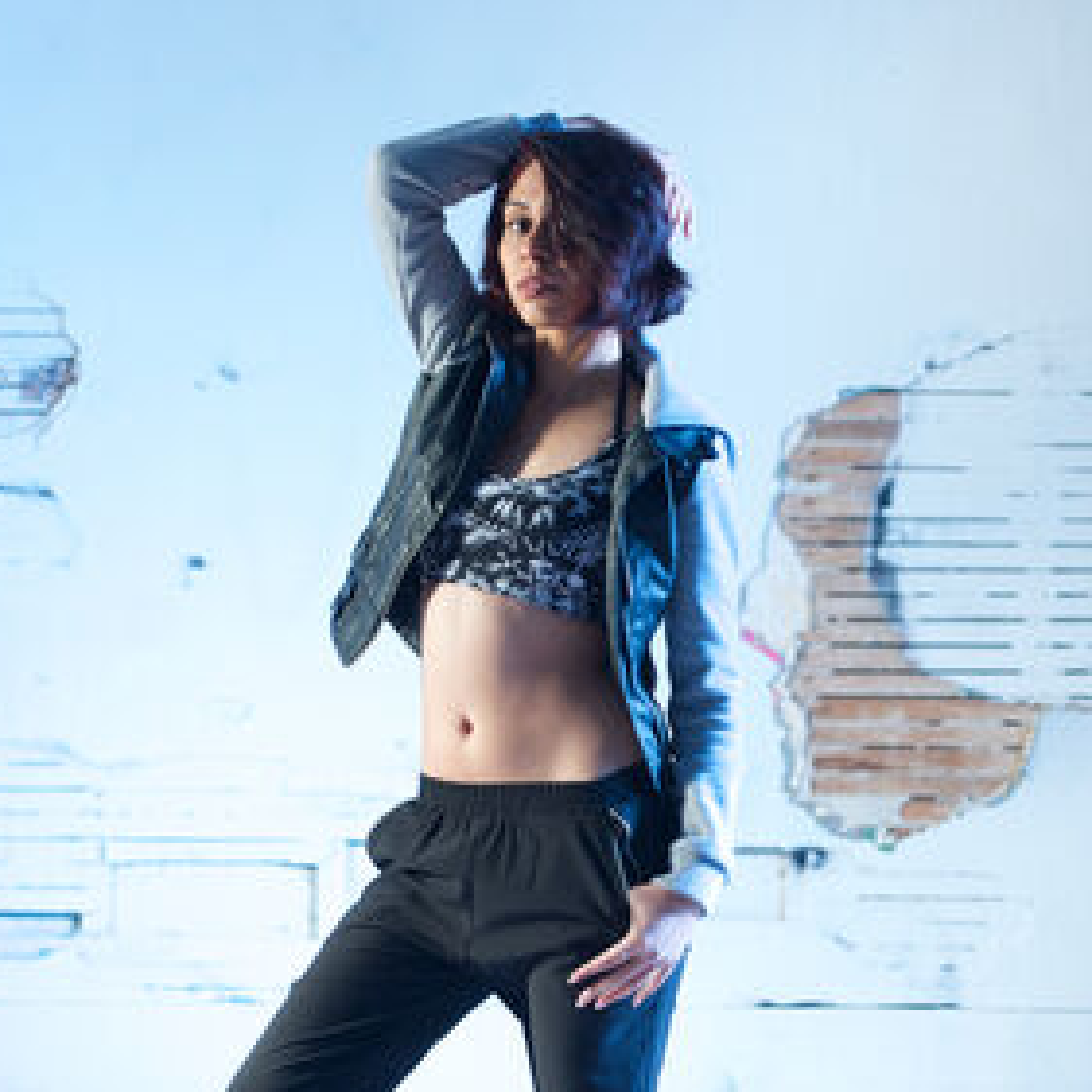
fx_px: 4783
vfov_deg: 13.0
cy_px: 750
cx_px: 515
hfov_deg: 13.0
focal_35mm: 134
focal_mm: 70
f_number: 3.2
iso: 400
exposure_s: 1/250
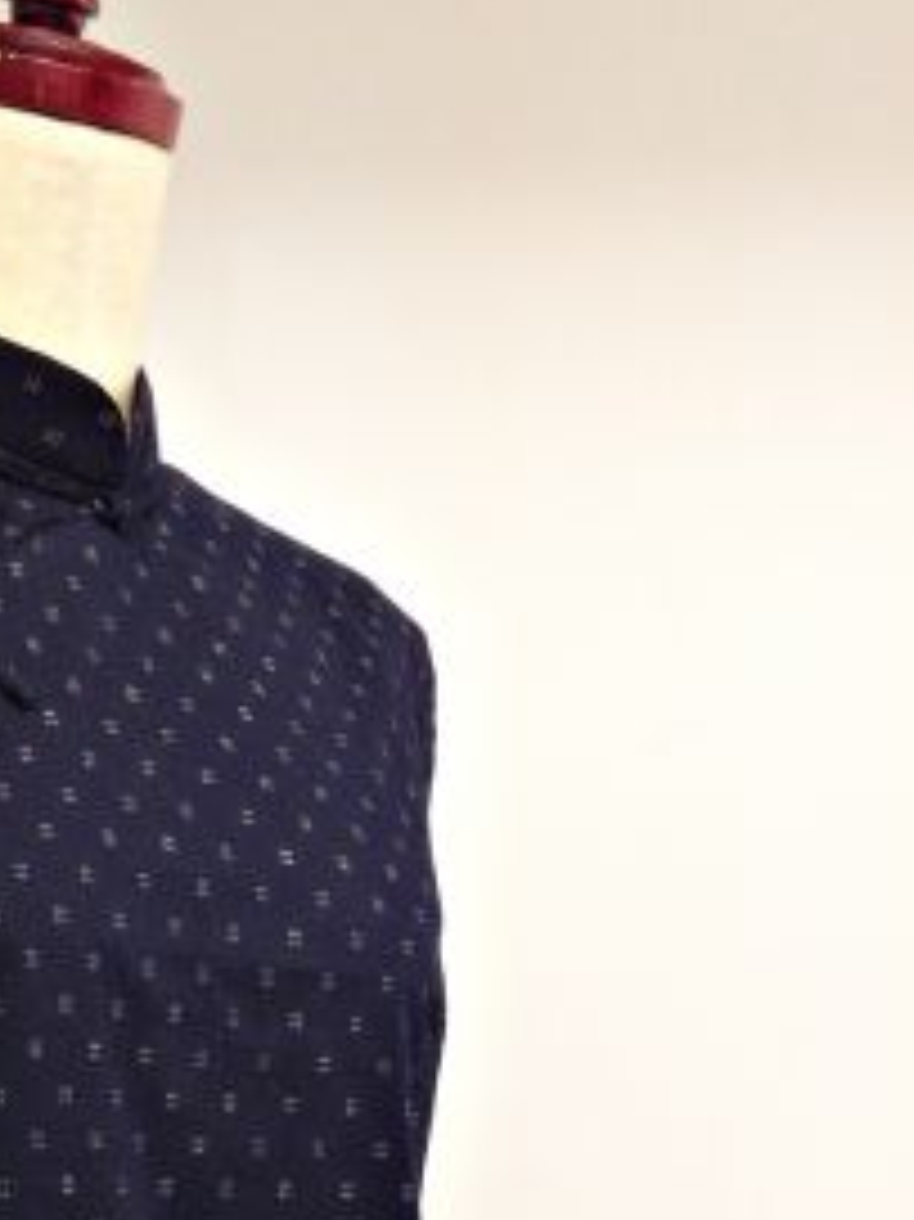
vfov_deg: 23.1
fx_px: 2854
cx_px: -7
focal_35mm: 81
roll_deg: -0.5
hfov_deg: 17.7
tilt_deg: +0.6
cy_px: 1247
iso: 64
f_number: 2.4
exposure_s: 1/24
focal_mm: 4.12
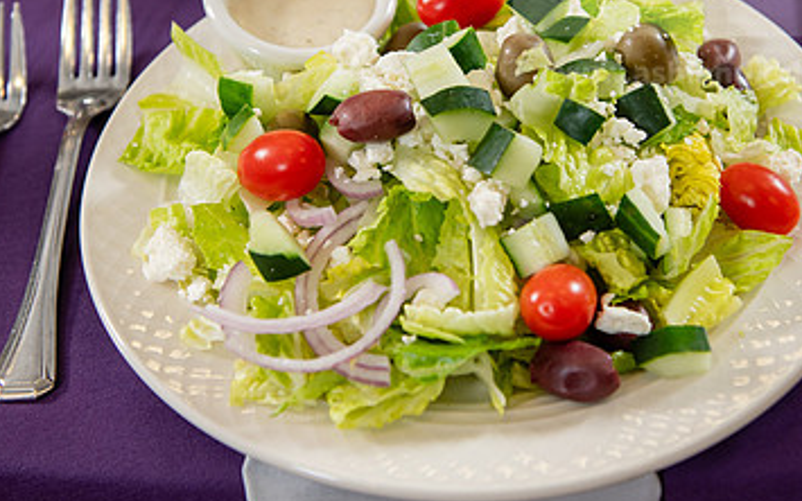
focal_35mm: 75
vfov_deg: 17.3
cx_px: 445
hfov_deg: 27.5
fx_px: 1640
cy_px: 121
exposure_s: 1/160
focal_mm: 45
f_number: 3.5
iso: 320
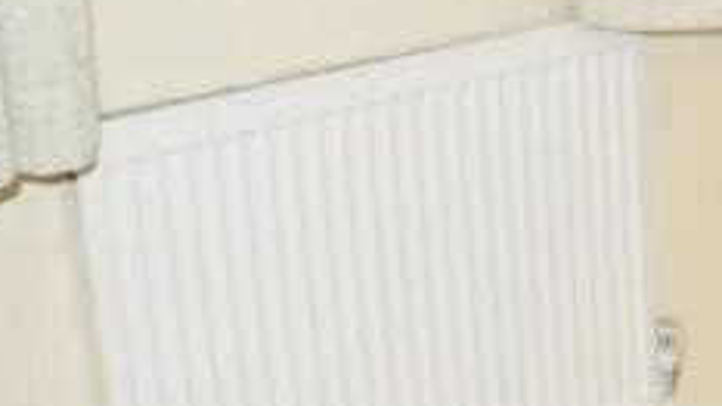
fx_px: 2201
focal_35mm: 115
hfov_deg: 17.5
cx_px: 944
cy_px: 138
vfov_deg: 10.5
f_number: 7.1
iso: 125
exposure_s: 1/60
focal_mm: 26
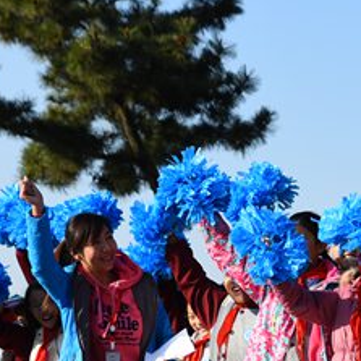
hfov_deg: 9.8
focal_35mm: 177
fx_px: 2088
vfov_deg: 9.8
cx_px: 376
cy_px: 363
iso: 200
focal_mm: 58
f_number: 5
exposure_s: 1/1000
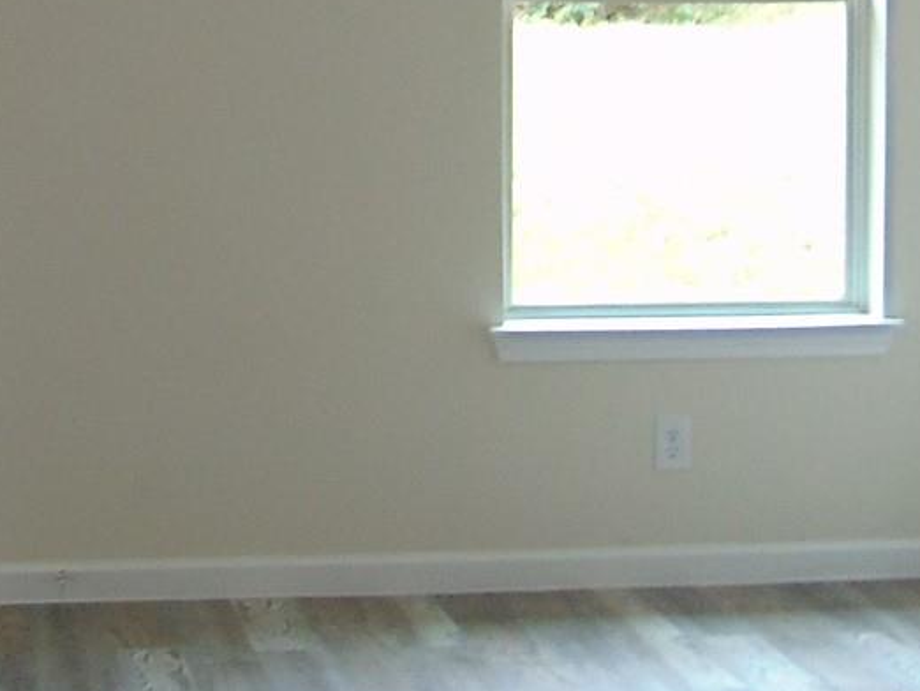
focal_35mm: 98
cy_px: 33
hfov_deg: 19.8
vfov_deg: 14.9
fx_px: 2606
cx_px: 185
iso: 80
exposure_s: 1/40
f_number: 3
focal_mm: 4.5
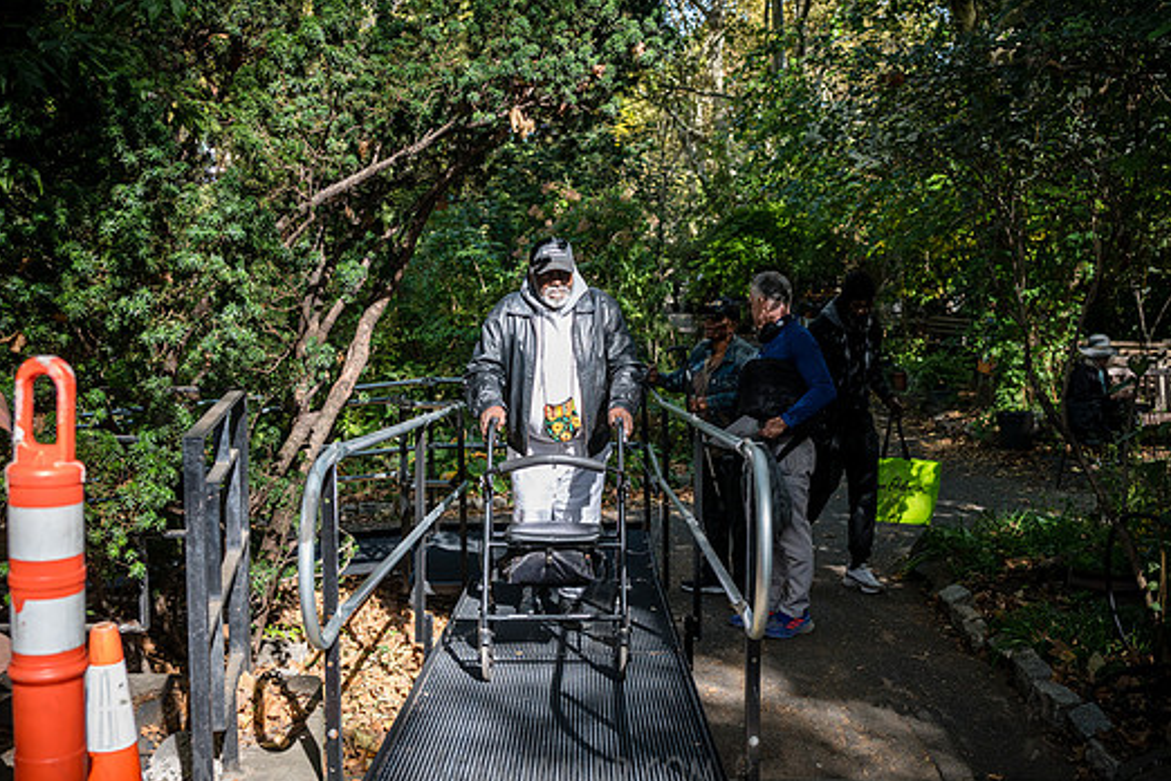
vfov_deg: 34.2
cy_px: 394
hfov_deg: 49.5
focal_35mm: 39
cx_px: 601
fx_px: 1268
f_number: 4
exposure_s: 1/1000
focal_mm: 35
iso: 500
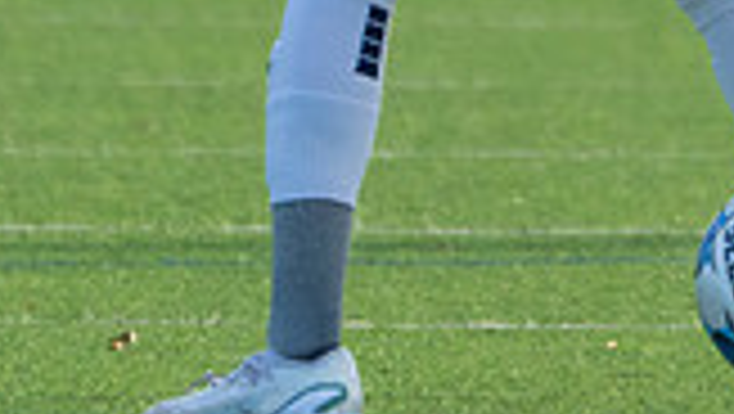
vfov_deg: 0.4
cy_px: -365
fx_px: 59235
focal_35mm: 3041
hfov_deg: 0.7
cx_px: 1414
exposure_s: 1/1250
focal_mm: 400
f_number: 5.6
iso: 500
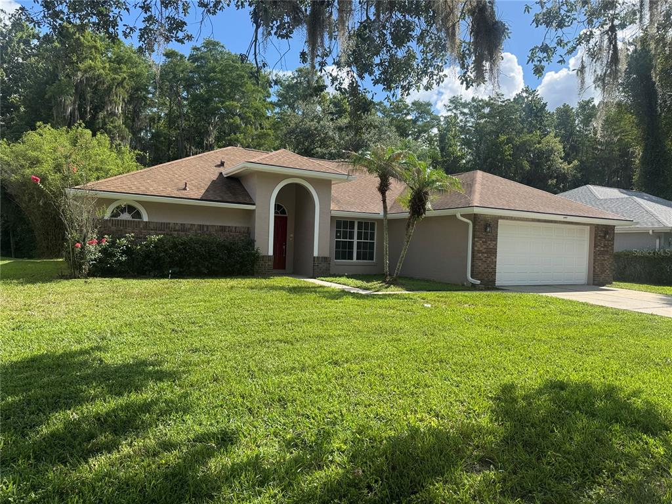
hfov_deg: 71.6
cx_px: 336
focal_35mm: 24
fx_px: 466
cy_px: 252
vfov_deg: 56.8
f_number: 1.78
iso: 80
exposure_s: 1/2415
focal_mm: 6.76
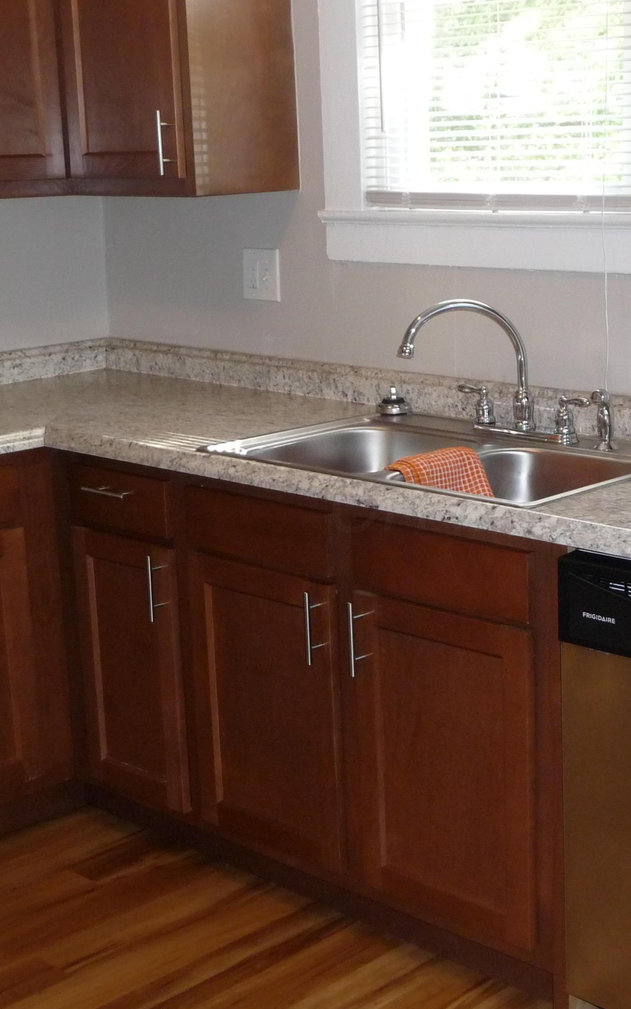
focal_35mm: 61
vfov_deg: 33.5
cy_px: 505
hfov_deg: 21.1
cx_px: 467
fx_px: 1679
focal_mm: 7.1
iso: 320
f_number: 4
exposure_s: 1/30
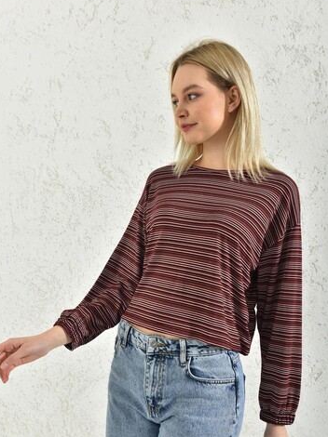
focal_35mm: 42
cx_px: 162
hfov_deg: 34.3
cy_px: 237
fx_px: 531
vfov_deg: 44.8
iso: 100
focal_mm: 38
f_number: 7.1
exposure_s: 1/160
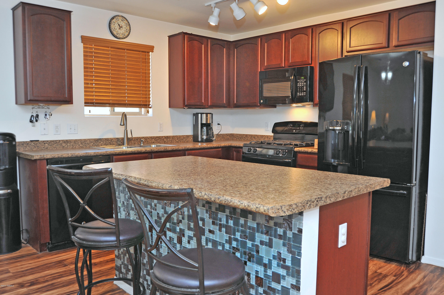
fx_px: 370
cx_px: 222
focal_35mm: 30
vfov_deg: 43.6
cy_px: 148
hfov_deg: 62.0
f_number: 5.6
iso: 640
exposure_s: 1/30
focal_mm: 30
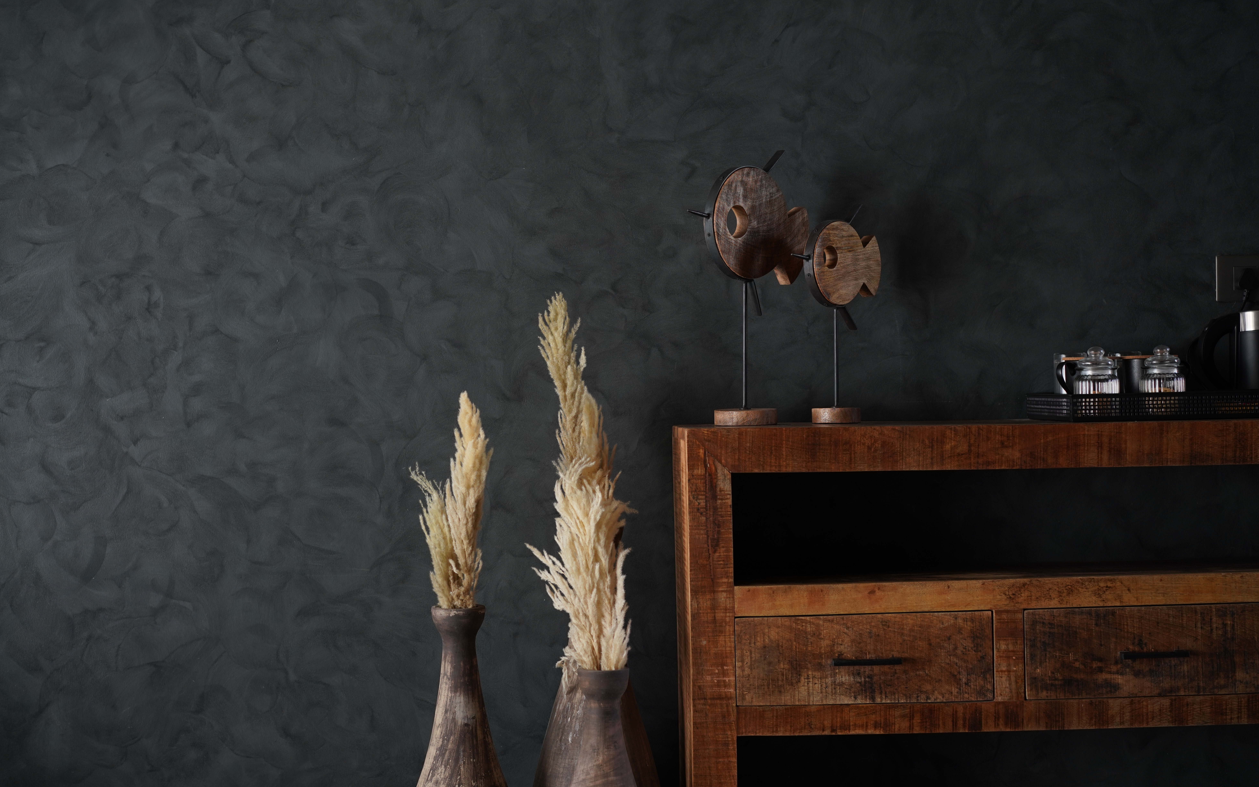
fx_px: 1956
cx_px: 621
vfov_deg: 22.7
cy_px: 412
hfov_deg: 35.7
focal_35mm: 57
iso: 250
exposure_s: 1/160
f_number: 3.2
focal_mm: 55
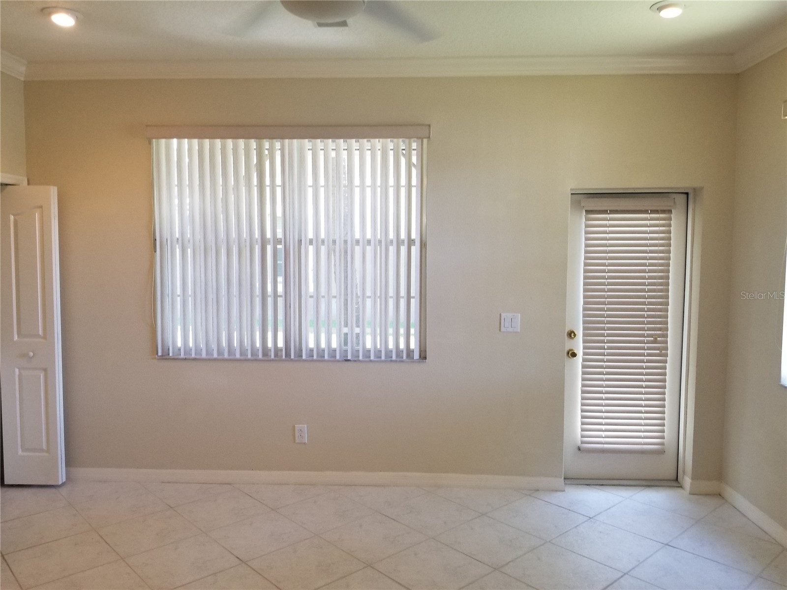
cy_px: 295
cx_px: 394
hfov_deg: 67.3
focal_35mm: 26
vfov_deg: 53.1
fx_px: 591
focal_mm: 4.25
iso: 125
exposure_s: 1/60
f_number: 1.7
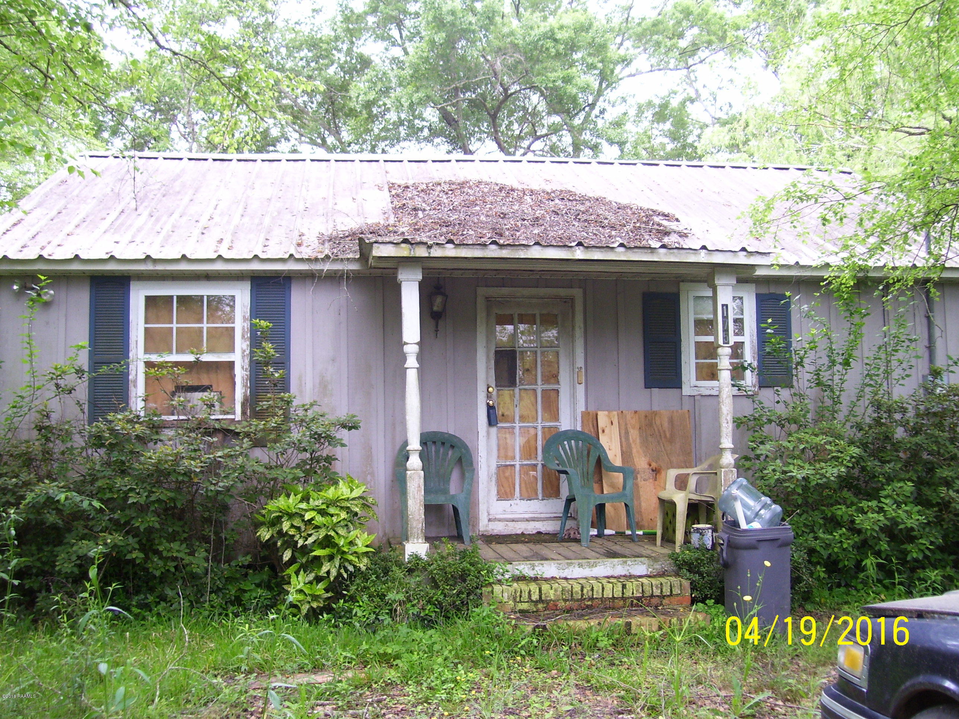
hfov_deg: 50.1
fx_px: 1025
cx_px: 480
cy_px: 360
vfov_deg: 38.7
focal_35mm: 37
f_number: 2.7
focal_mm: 6
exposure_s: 1/90
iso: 80
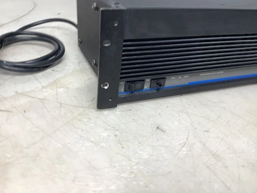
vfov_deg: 45.4
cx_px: 128
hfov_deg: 58.4
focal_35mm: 31
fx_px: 230
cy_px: 96
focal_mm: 3.3
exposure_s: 1/60
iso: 64
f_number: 2.4
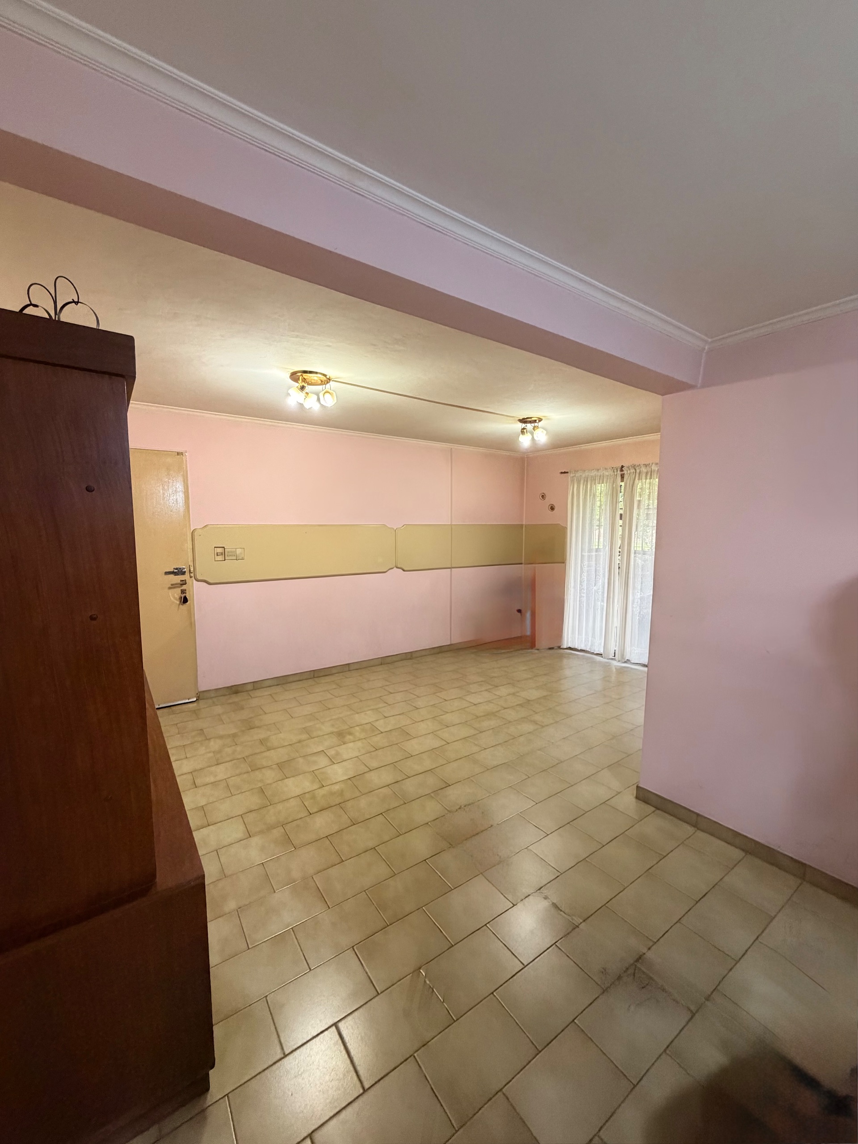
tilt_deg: -5.2
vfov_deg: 102.1
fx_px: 463
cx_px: 429
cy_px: 572
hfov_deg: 85.7
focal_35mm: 14
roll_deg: +0.2
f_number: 2.2
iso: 400
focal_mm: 2.22
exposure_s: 1/50
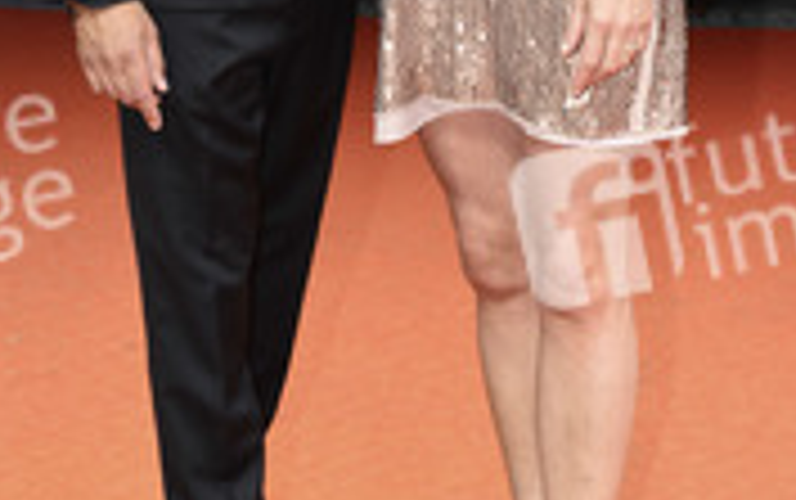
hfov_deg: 14.4
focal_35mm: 145
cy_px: -23
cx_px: 333
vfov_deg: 9.0
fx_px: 3149
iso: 400
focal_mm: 42
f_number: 6.3
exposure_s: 1/160
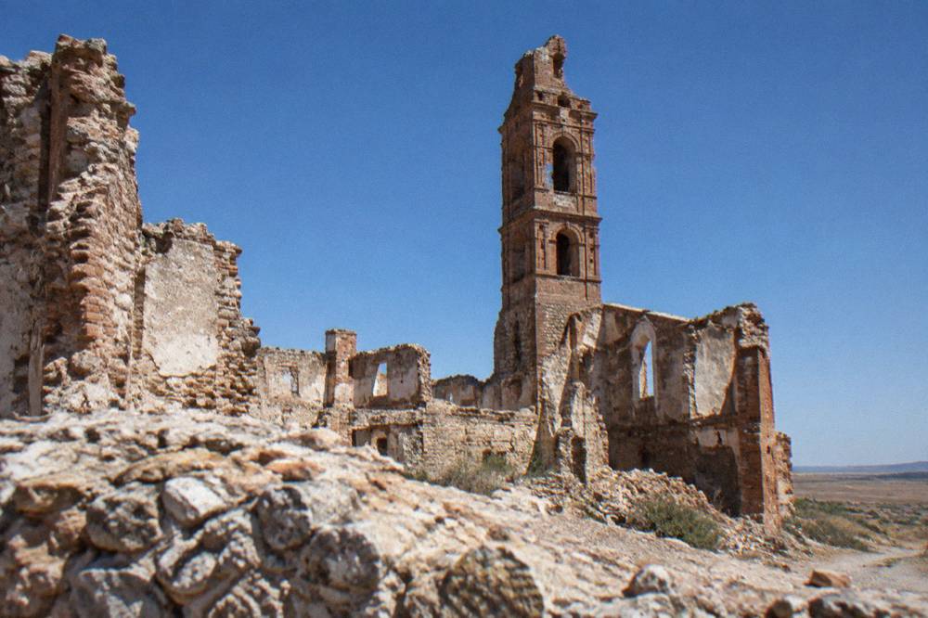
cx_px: 464
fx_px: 1031
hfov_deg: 48.5
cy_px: 309
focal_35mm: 40
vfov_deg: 33.4
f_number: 11
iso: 200
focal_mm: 40
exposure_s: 1/100
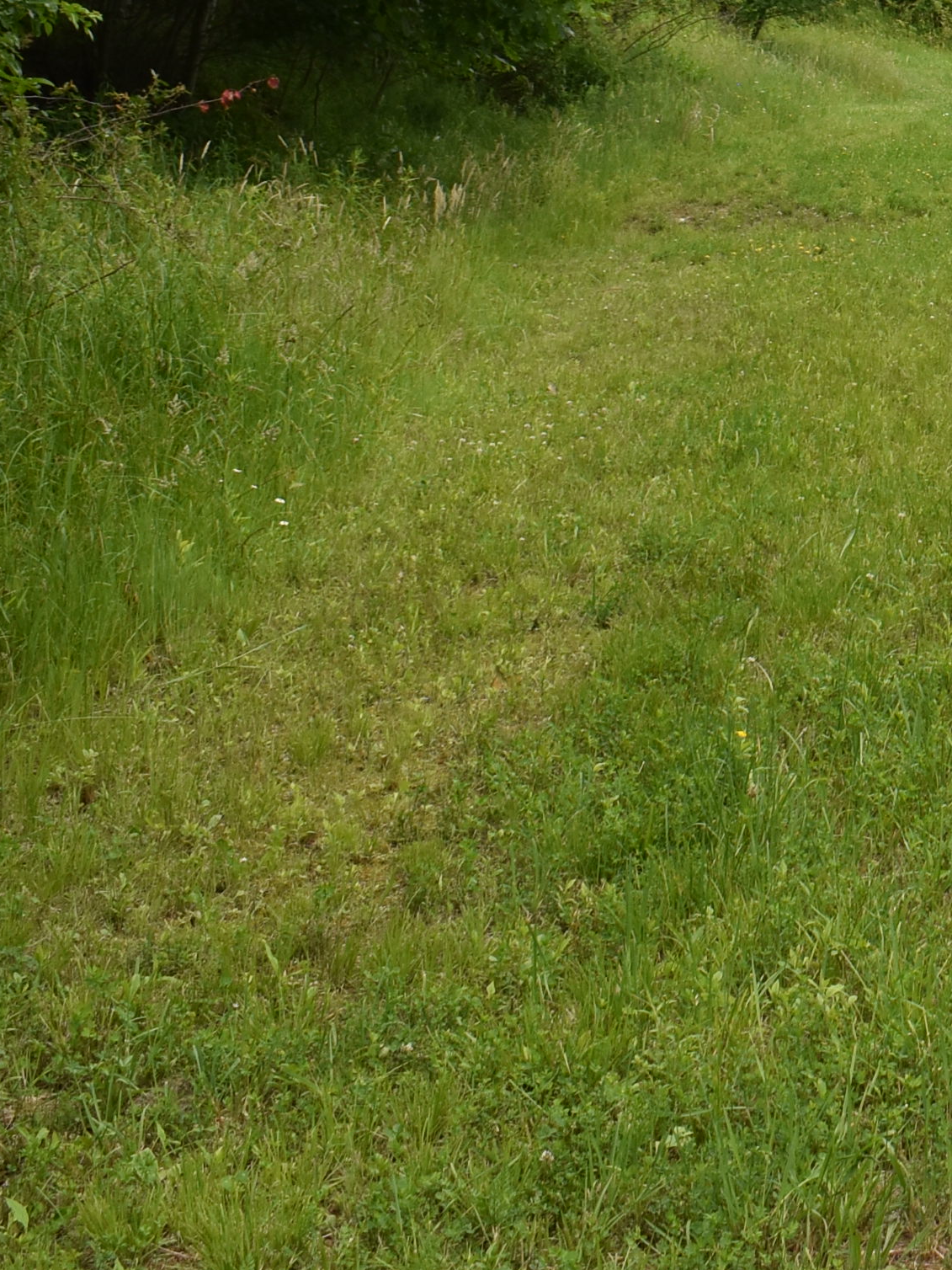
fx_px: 3154
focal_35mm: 86
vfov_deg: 22.0
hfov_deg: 16.2
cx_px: 1242
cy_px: 17
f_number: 8
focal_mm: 20
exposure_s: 1/250
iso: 250
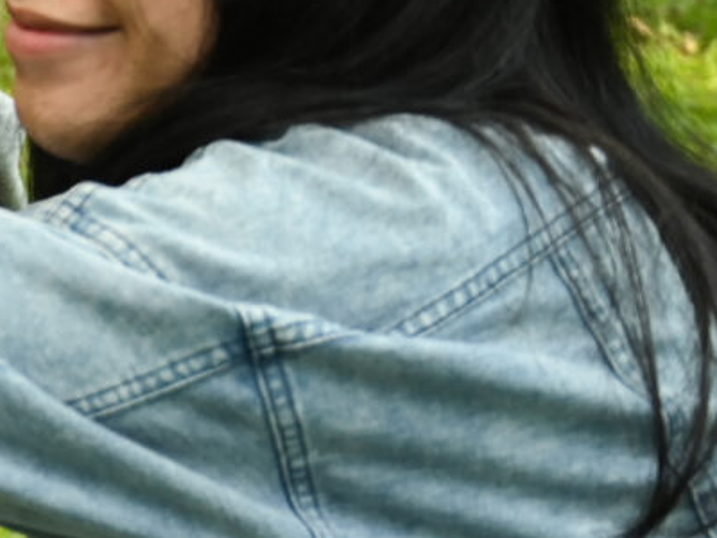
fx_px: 5220
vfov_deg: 5.9
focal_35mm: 252
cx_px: -1328
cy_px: 473
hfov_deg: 7.1
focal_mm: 41
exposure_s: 1/160
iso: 250
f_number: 4
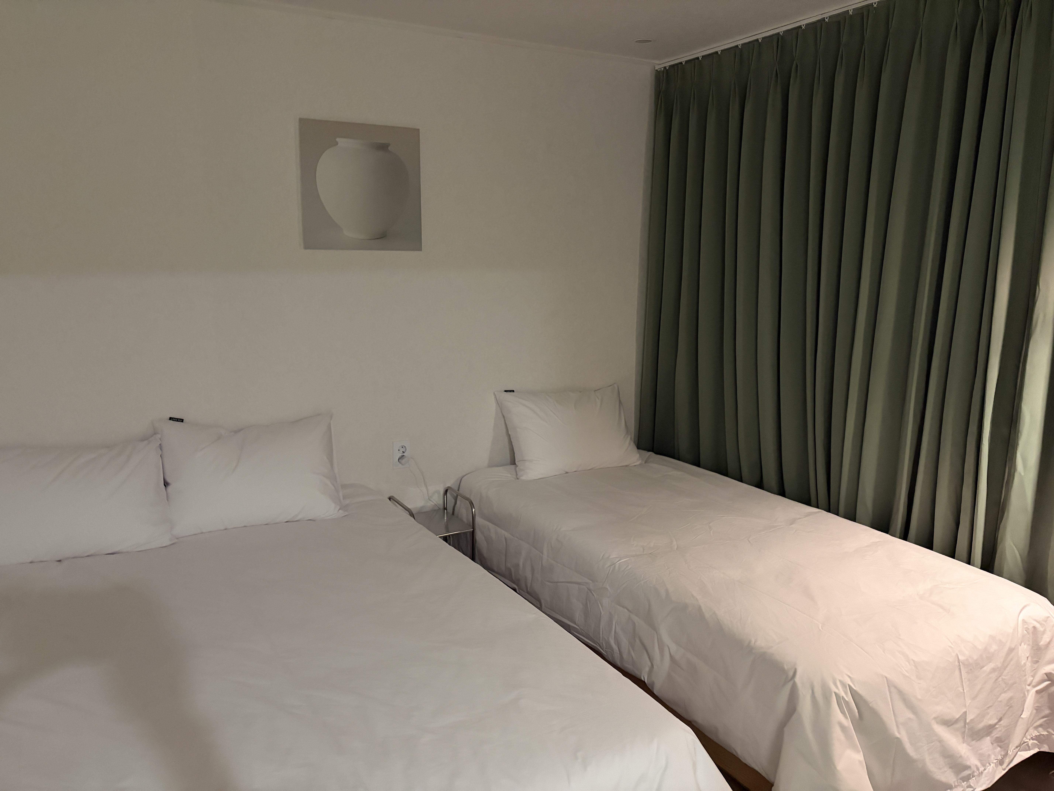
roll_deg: +0.1
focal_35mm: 26
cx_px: 527
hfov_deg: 67.3
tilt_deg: -9.7
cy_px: 396
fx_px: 792
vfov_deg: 53.1
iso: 640
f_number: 1.6
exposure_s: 1/36
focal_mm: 5.96
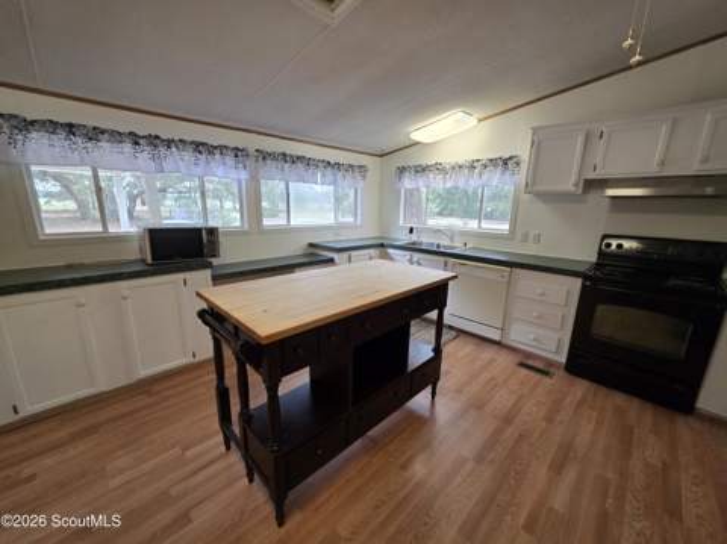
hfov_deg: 106.2
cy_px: 272
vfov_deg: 89.8
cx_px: 364
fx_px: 273
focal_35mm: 13
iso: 250
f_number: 1.9
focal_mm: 2.2
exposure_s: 1/120
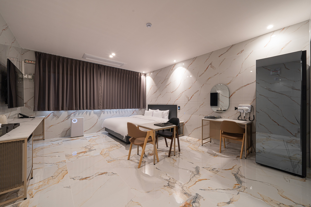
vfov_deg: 85.4
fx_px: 112
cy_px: 104
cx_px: 156
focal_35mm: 13
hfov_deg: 108.3
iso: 160
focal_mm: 13
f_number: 10
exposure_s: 1/2
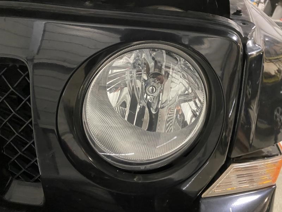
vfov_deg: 53.1
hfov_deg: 67.3
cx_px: 141
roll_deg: +0.3
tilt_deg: -30.0
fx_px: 212
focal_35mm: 26
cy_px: 106
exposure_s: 1/30
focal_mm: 4.25
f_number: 1.8
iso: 640
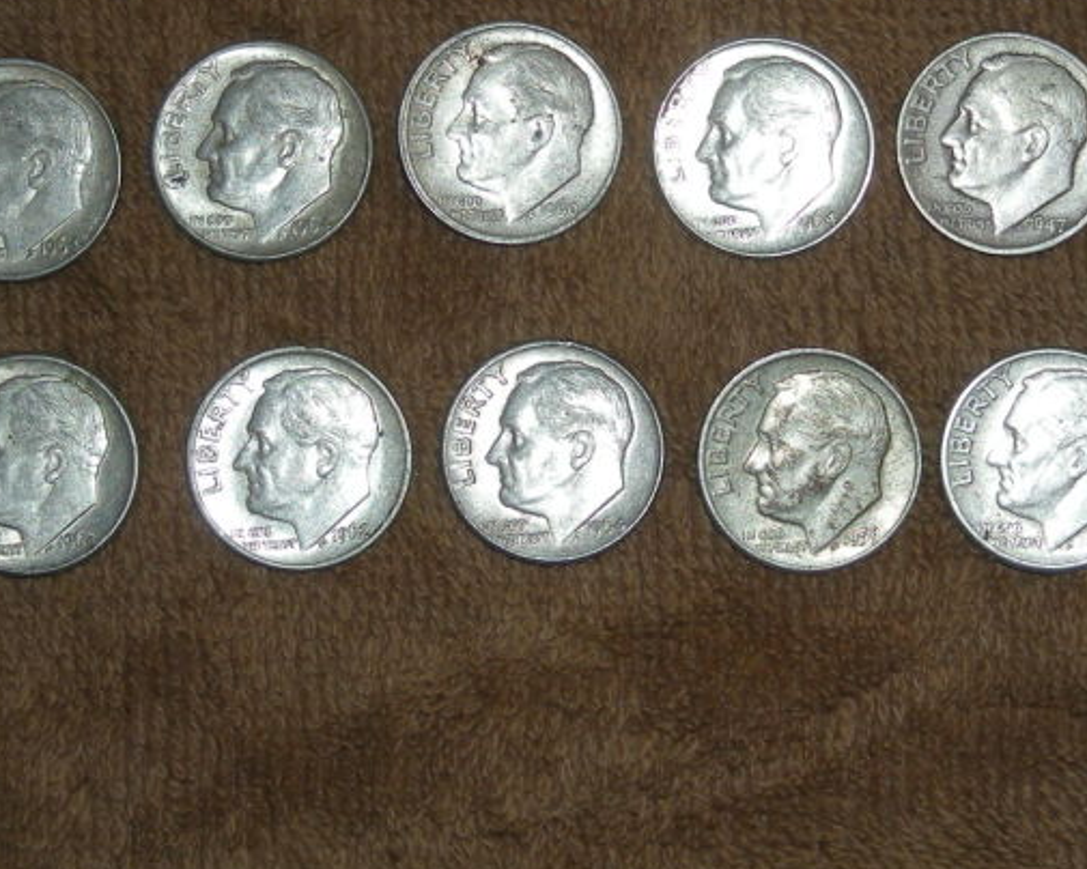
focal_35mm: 147
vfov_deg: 10.5
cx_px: 652
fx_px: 4729
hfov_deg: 13.1
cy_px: 120
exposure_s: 1/60
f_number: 3.9
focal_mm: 12.3
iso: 50
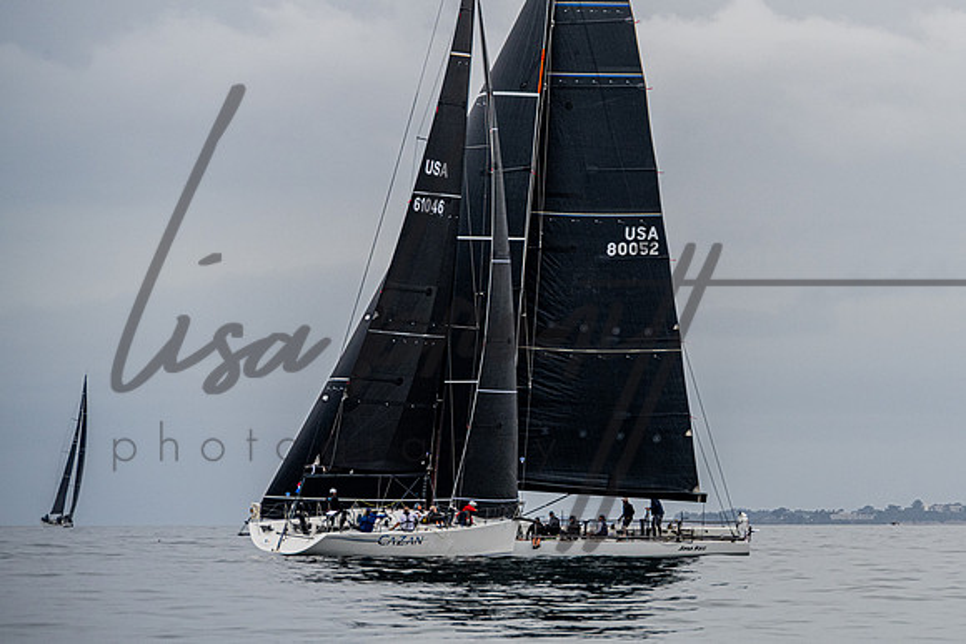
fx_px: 8047
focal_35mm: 300
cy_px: 243
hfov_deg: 6.9
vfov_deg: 4.6
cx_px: 656
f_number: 8
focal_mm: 220
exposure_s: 1/2000
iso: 800
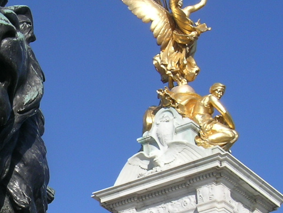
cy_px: 193
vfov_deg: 11.3
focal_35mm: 131
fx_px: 1071
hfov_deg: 14.7
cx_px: -20
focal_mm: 8.7
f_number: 7.2
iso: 50
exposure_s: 1/254
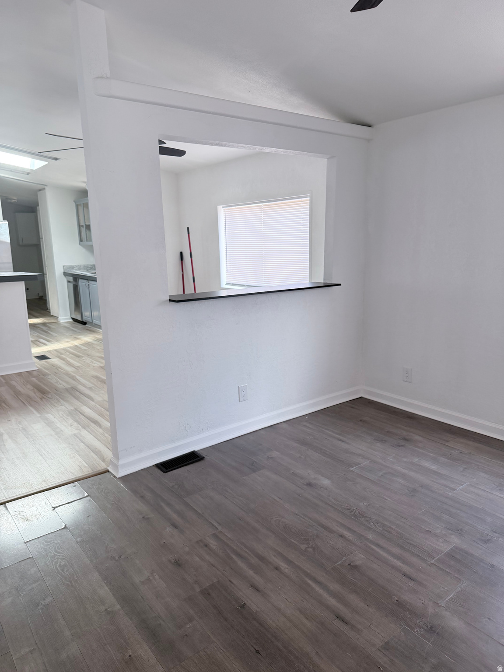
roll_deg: +1.8
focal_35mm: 24
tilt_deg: -11.6
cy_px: 336
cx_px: 252
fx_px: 466
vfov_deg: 71.6
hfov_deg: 56.8
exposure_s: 1/149
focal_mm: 6.76
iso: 160
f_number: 1.78
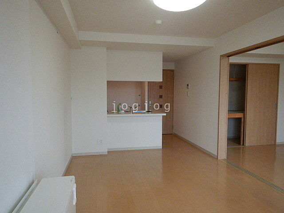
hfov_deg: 71.6
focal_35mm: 24
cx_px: 142
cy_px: 106
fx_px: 197
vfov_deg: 56.8
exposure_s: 1/60
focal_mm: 4.3
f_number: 2.8
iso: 125
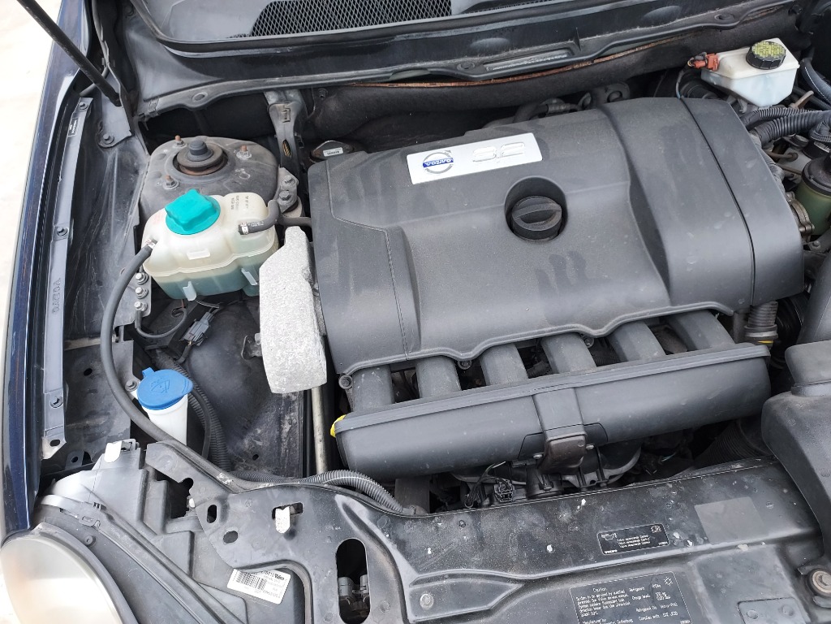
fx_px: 576
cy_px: 312
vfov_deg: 56.8
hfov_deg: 71.6
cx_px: 416
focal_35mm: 24
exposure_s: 1/120
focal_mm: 4.6
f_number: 1.8
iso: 80
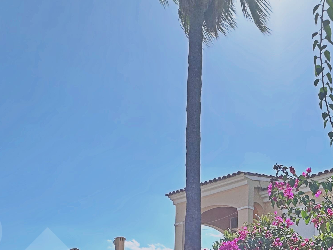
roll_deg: -1.5
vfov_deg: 30.6
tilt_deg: +1.9
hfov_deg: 45.6
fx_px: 366
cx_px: 282
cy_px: 316
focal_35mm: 38
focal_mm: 2.22
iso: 40
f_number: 2.2
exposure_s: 1/764
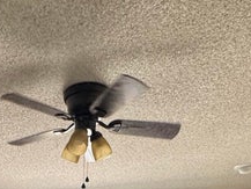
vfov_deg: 19.5
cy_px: 344
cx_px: 34
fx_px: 399
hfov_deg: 33.4
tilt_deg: -6.7
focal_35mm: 55
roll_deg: -0.7
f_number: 2.2
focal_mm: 2.22
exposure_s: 1/120
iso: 200
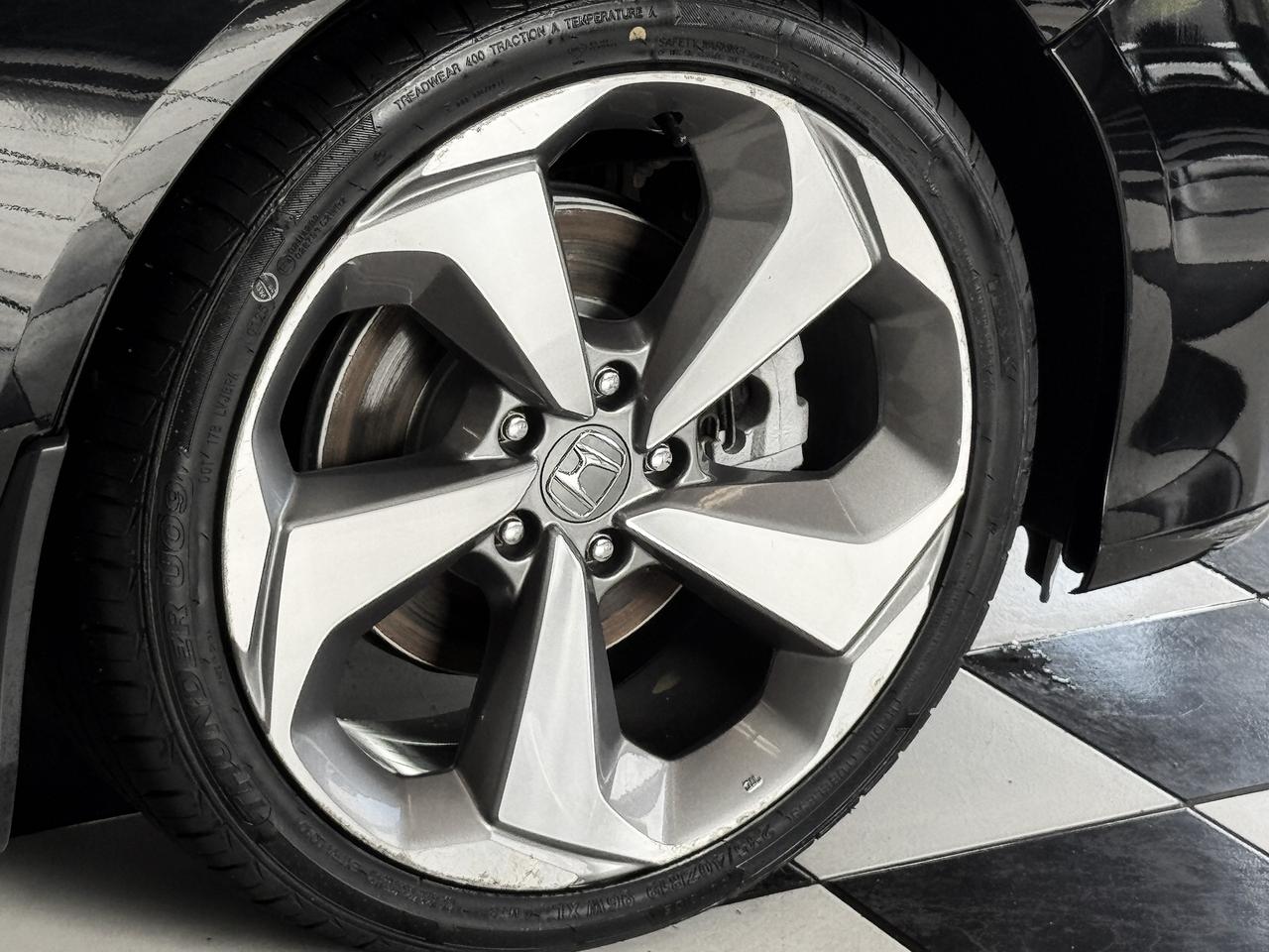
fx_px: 4289
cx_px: 634
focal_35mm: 117
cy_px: 476
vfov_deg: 12.7
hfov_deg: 16.8
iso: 64
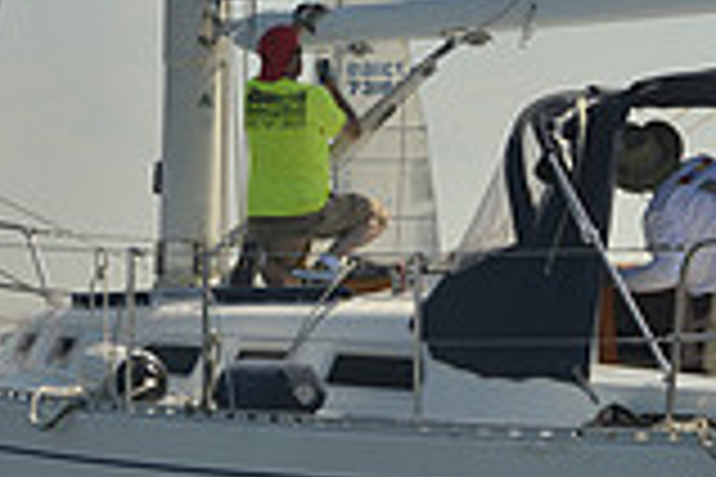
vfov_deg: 5.4
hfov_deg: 8.0
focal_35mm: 256
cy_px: 79
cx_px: 437
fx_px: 5091
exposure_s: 1/1000
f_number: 5.6
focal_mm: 70
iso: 200
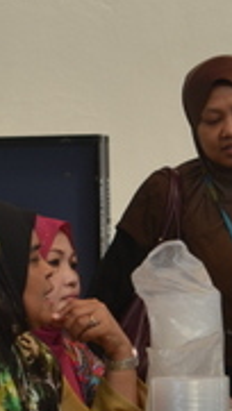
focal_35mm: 305
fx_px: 3329
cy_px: 397
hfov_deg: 4.0
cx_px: 34
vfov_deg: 7.1
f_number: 6.3
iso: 200
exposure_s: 1/160
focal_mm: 55
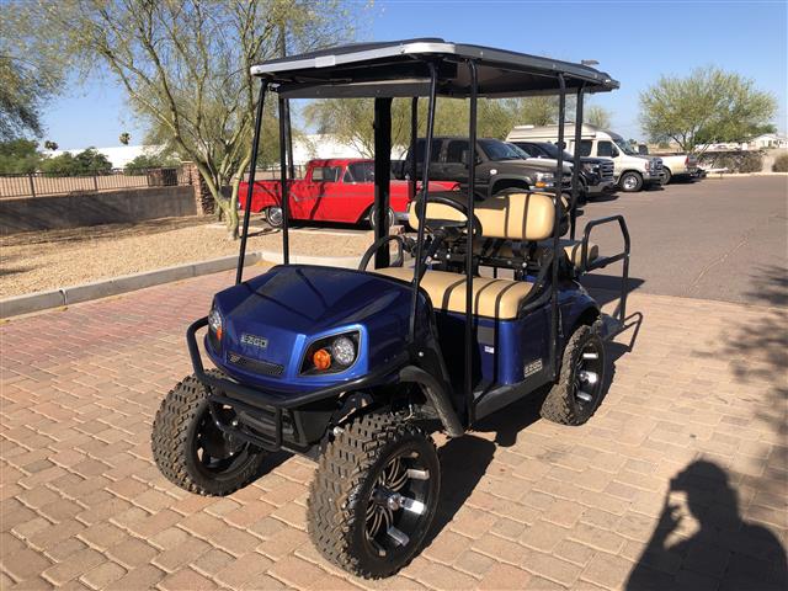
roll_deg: +0.9
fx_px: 637
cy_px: 296
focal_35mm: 28
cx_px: 394
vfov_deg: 49.7
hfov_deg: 63.4
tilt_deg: -12.2
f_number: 1.8
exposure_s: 1/1567
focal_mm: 3.99
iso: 20
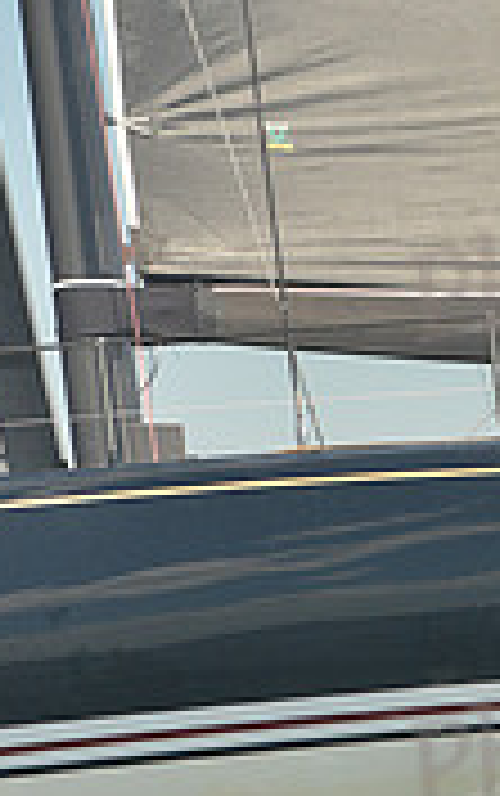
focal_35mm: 334
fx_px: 7264
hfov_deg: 3.9
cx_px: 1279
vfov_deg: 6.3
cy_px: 398
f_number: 5
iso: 400
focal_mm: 100
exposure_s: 1/800
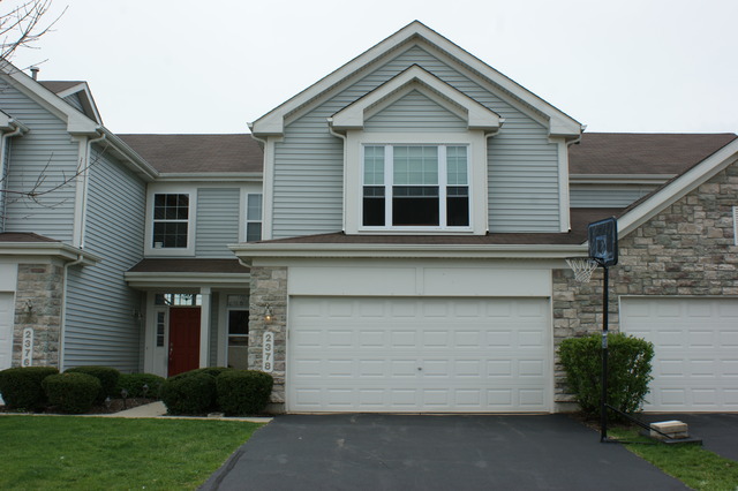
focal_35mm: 39
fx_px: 799
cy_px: 246
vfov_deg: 34.2
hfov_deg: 49.6
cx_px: 369
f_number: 11
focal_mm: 26
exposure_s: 1/160
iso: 100
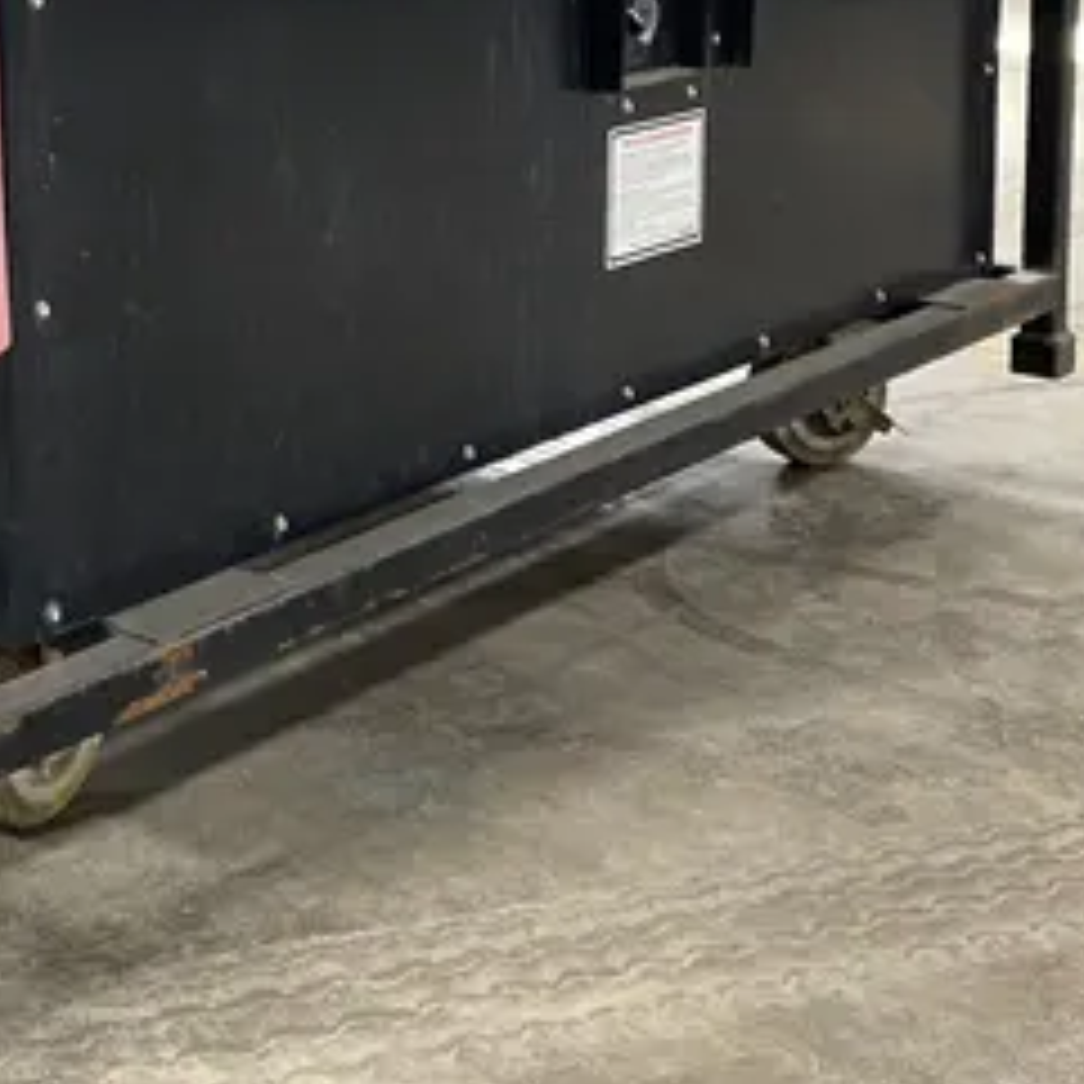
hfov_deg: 23.7
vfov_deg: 23.9
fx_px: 2480
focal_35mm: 70
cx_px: 31
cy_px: 79
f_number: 1.8
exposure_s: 1/60
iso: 250
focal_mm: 4.25
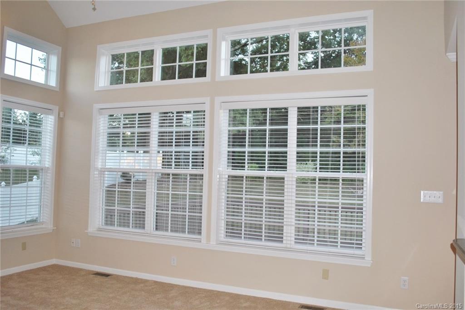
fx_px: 388
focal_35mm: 30
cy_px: 155
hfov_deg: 61.9
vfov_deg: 43.7
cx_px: 232
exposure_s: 1/60
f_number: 3.8
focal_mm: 20
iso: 200
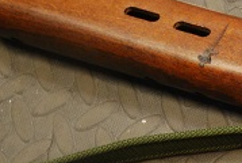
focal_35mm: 136
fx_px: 914
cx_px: 318
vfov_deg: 9.8
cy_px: 266
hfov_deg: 14.4
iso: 800
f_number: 3.8
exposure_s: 1/30
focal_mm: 27
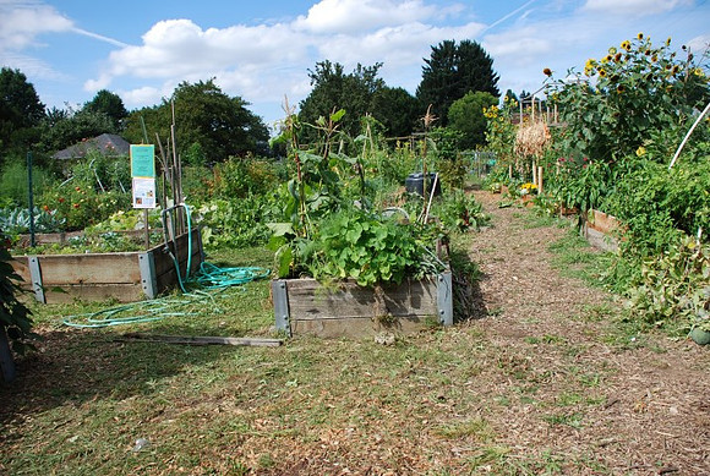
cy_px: 238
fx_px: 533
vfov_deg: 48.1
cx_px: 355
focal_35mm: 27
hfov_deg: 67.3
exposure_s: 1/500
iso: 100
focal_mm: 18
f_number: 4
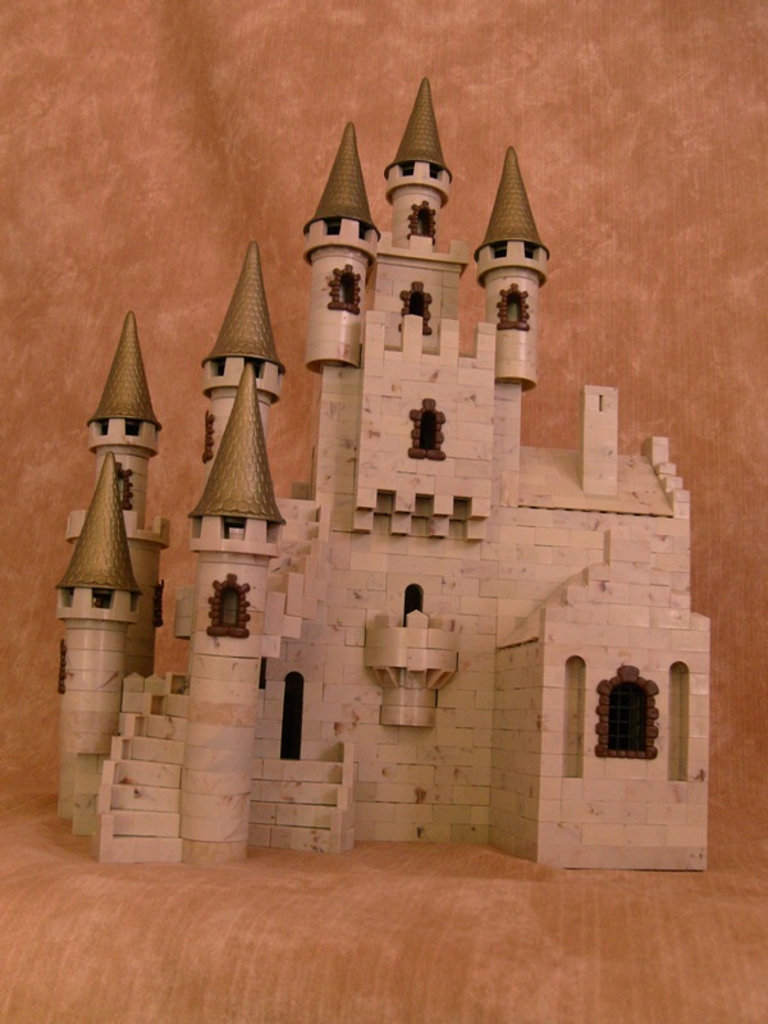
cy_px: 512
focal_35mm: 35
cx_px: 384
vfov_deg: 52.6
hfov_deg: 40.7
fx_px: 1035
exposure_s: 1/45
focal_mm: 5.8
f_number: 2.8
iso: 200
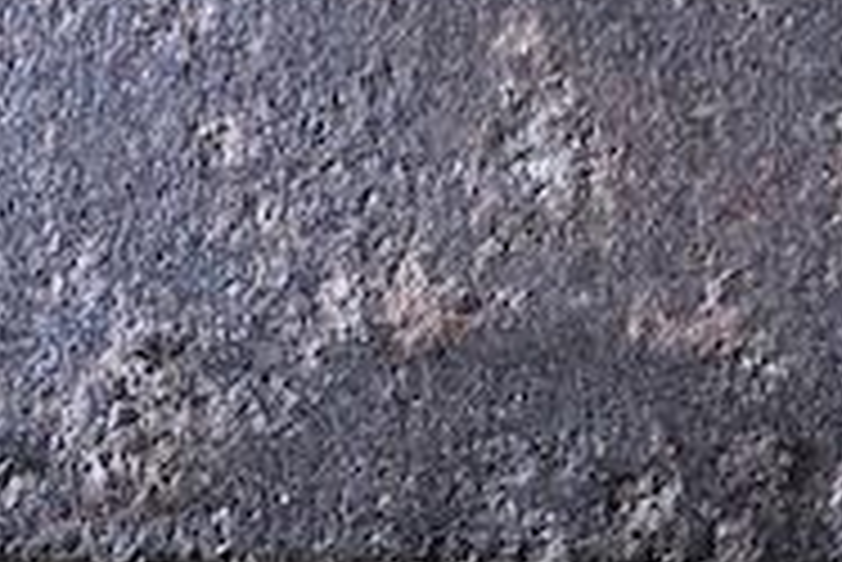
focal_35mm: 387
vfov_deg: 3.6
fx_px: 9049
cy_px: 88
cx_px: 18
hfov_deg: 5.3
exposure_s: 1
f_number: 4.2
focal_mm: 34.5
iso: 100
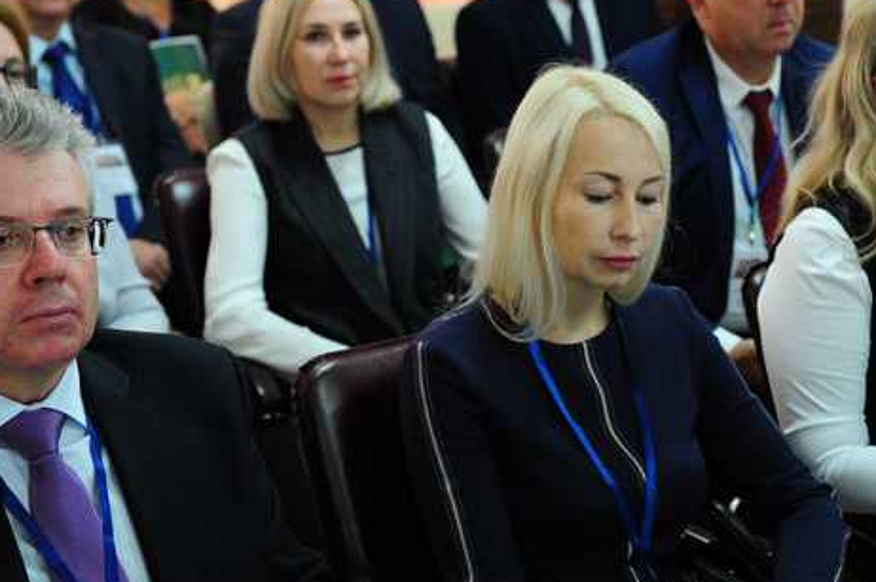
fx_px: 1896
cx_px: 463
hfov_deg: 26.0
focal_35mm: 78
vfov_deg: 17.4
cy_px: 144
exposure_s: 1/200
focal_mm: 45
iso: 3200
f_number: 3.2
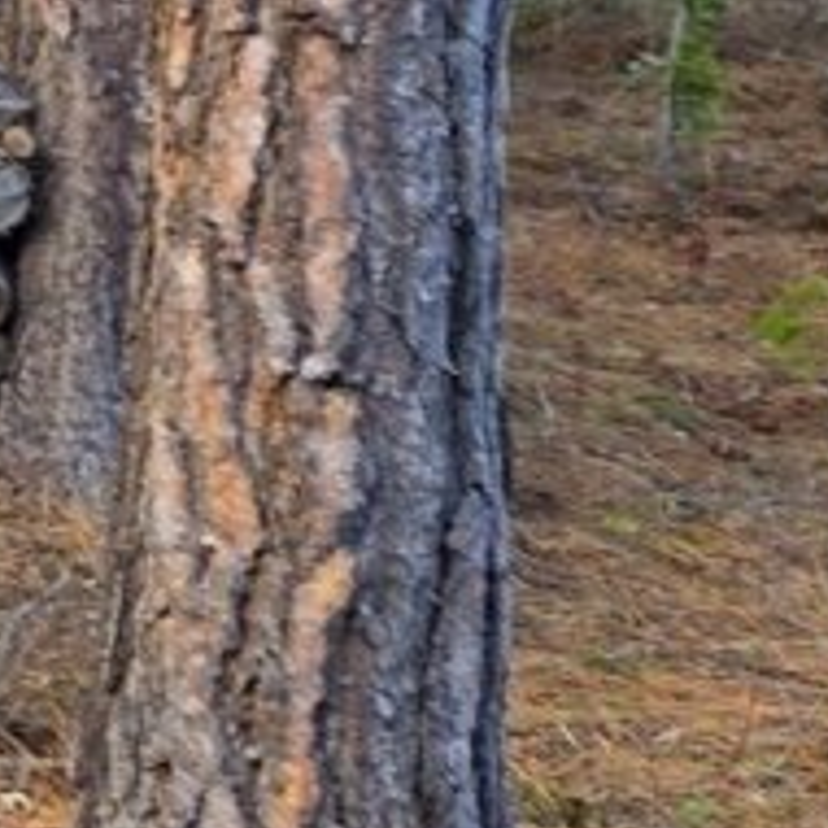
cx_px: -1992
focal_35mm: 150
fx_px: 4059
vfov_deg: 11.3
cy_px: -301
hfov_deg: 8.7
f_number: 1.8
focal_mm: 5.4
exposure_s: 1/276
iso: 25
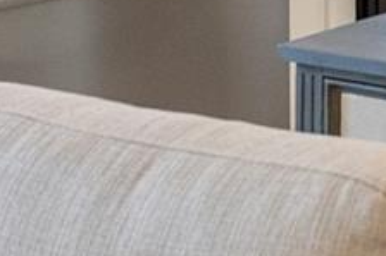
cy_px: -649
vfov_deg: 4.0
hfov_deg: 6.3
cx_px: 627
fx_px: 3481
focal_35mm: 325
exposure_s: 1/50
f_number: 6.3
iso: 640
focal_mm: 45.4
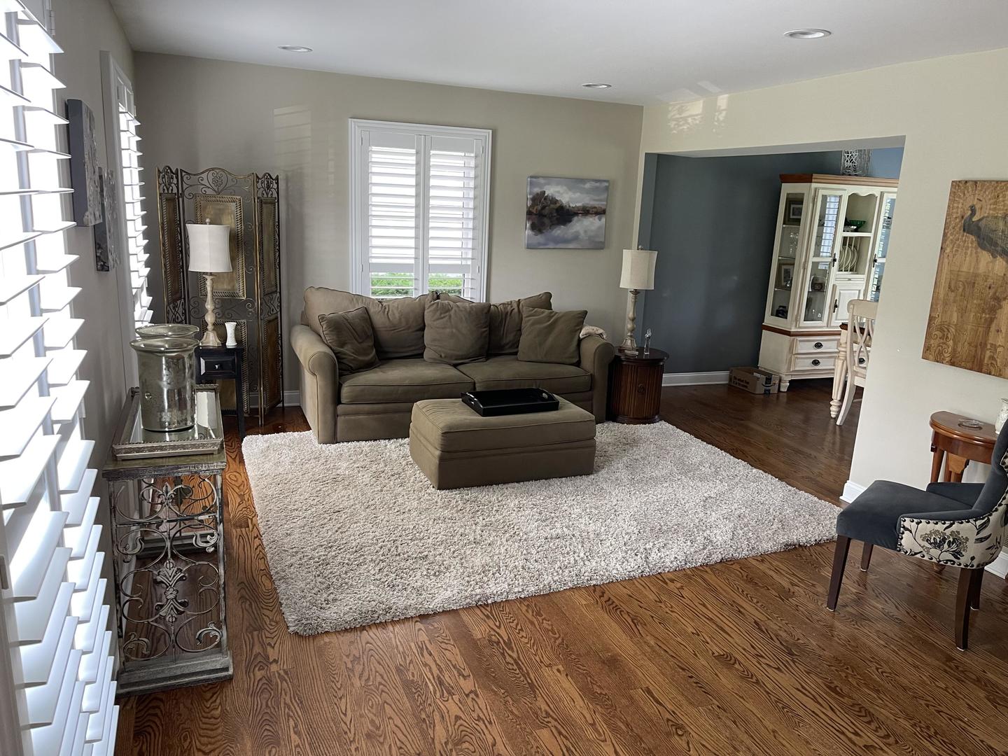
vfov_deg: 54.9
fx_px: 728
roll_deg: -2.8
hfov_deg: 69.4
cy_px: 378
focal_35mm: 25
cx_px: 504
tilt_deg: -14.2
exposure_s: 1/68
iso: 125
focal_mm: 5.1
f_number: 1.6
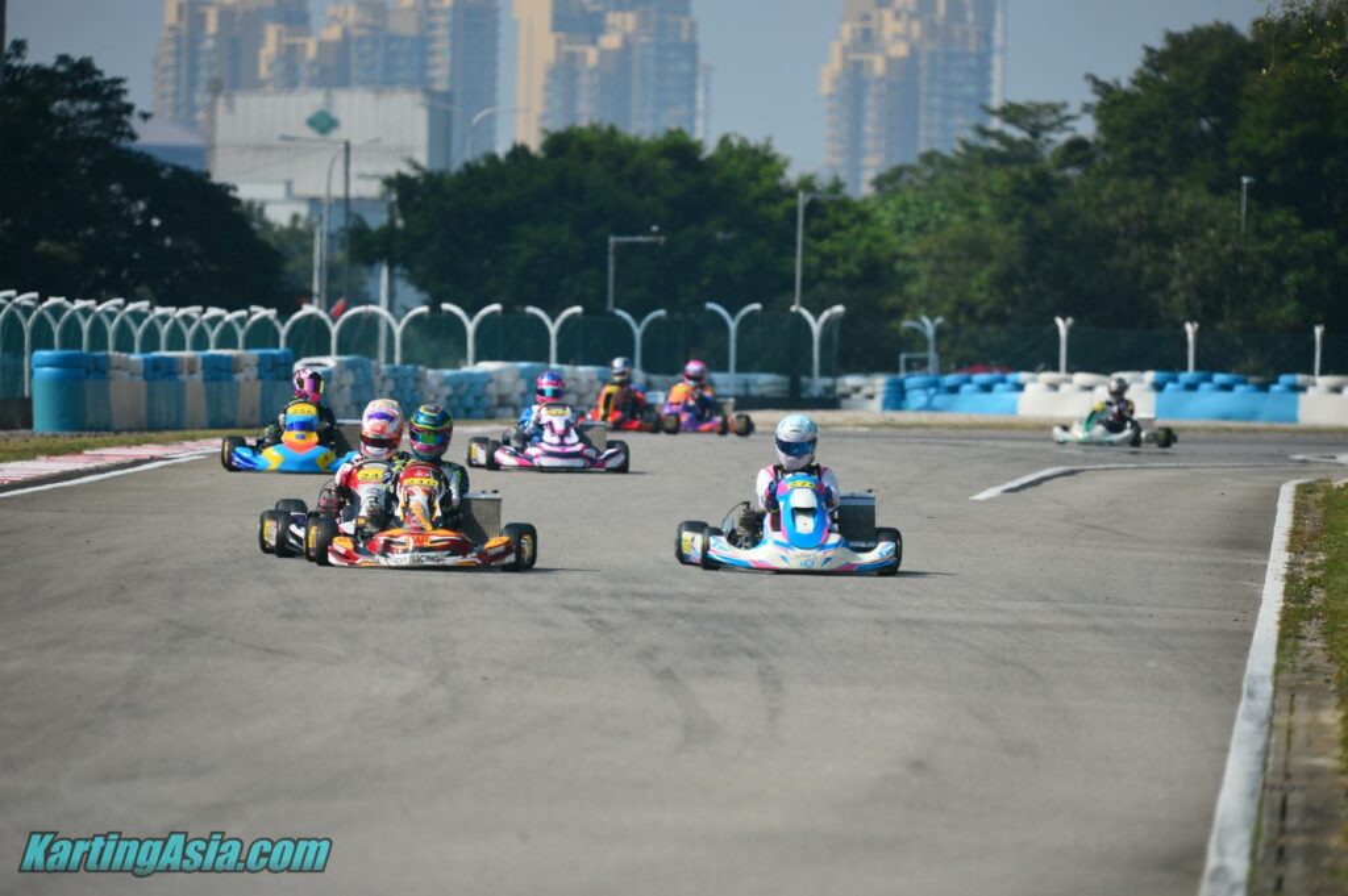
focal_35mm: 300
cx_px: 674
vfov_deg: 4.6
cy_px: 448
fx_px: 11224
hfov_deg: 6.9
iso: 100
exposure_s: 1/800
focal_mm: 300
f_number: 4.5
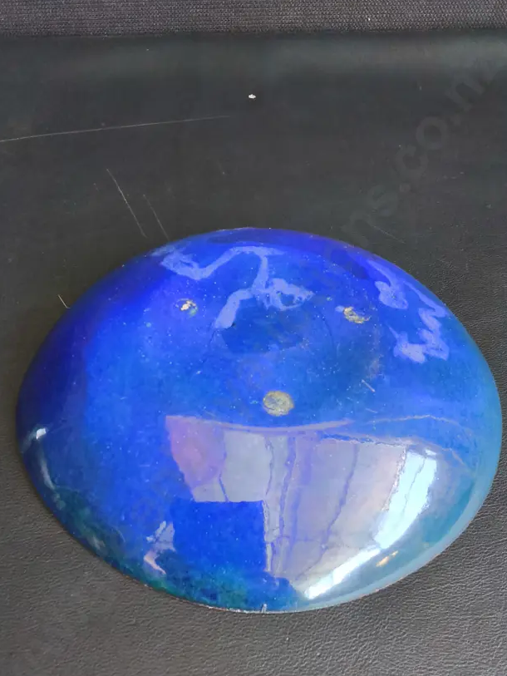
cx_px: 236
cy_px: 394
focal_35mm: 34
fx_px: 664
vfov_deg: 53.7
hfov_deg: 41.8
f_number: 2
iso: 320
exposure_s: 1/100
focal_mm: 2.87
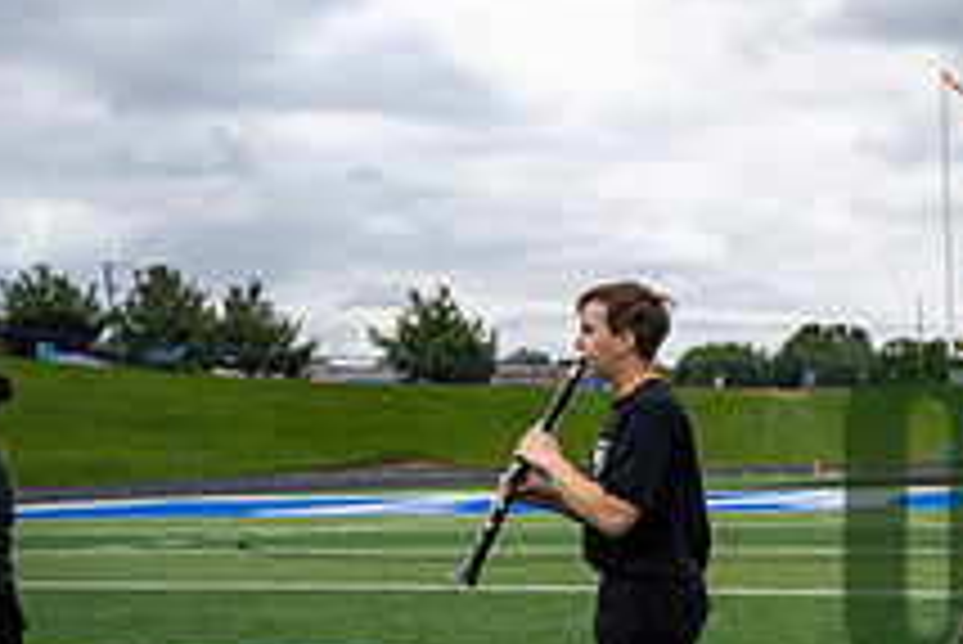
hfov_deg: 27.0
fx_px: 1740
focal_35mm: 65
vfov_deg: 20.6
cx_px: 1184
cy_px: 565
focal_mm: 24
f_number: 4
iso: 160
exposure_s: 1/800
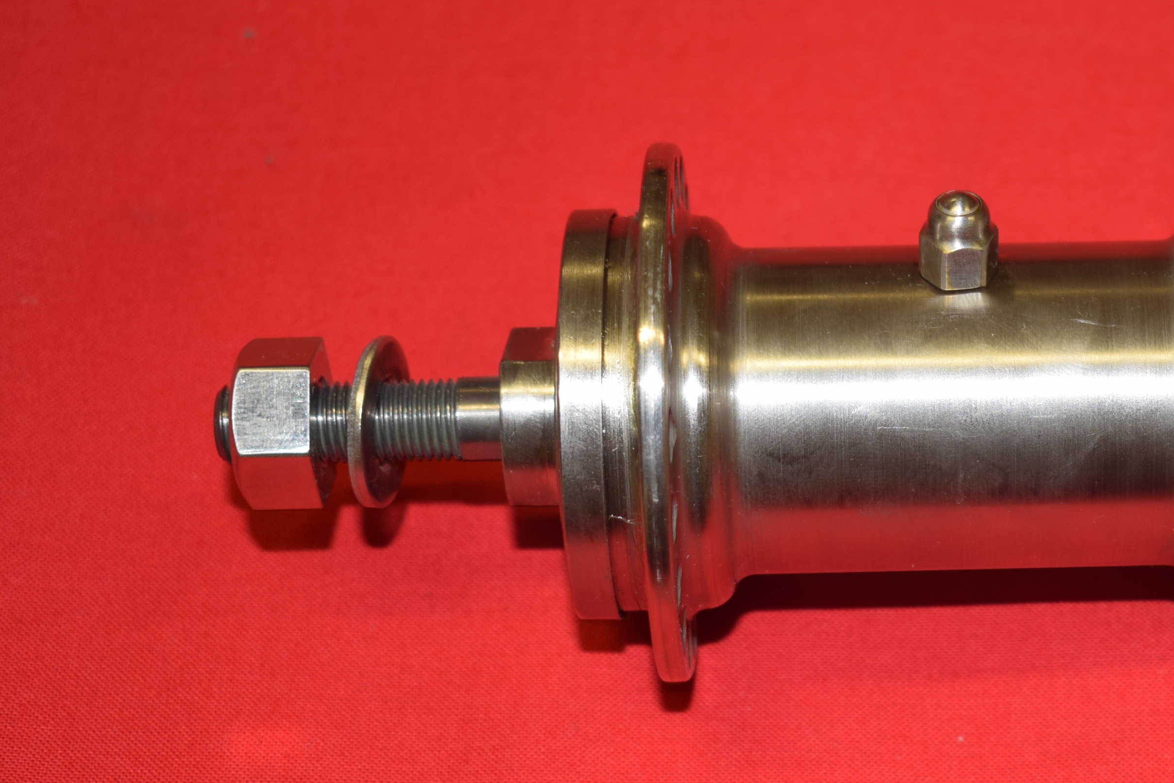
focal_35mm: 90
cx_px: 981
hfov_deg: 22.2
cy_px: 488
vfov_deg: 15.2
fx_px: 2936
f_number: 5
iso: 160
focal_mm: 32
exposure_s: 1/25
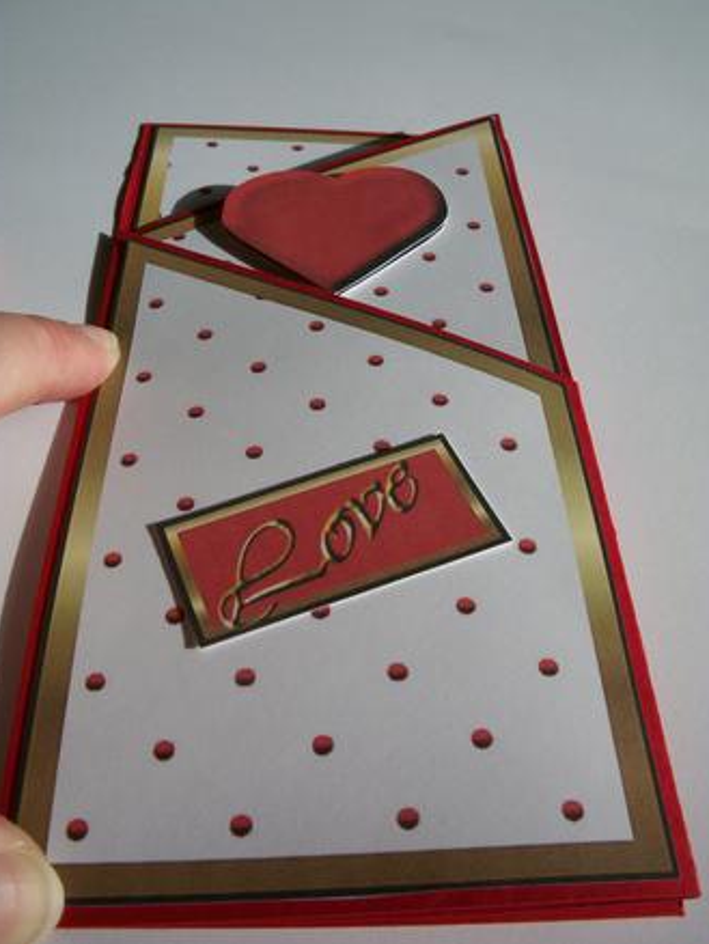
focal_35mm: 36
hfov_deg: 39.7
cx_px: 351
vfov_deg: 51.3
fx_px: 982
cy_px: 461
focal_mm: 6.3
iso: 80
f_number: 5.6
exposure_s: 1/320
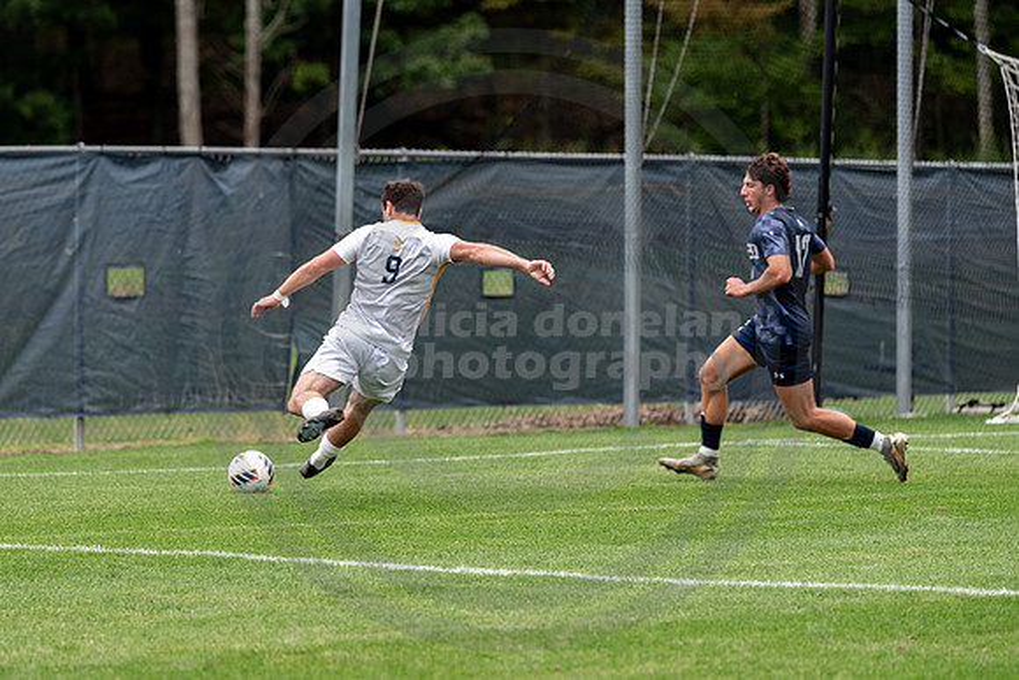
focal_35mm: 247
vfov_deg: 5.6
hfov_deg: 8.3
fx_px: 6980
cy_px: 312
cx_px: 393
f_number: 3.5
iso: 320
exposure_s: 1/800
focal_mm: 200
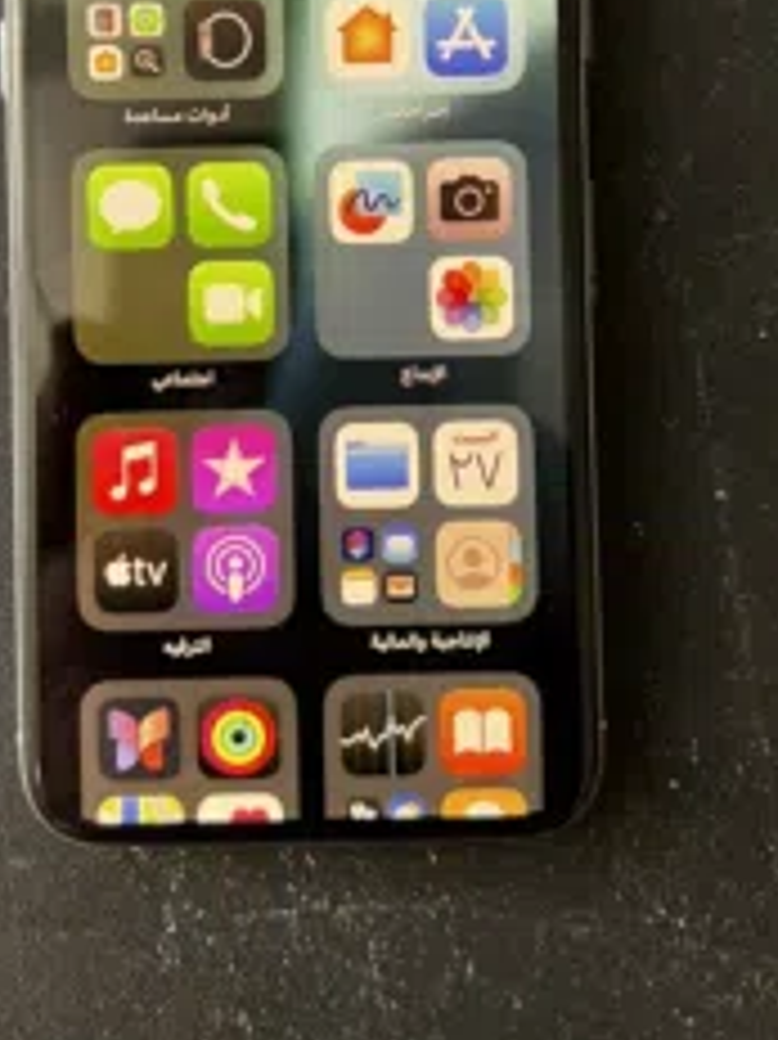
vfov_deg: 40.8
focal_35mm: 45
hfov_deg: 32.2
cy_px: 252
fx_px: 1350
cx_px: 382
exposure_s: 1/60
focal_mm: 5.7
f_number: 1.5
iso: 400
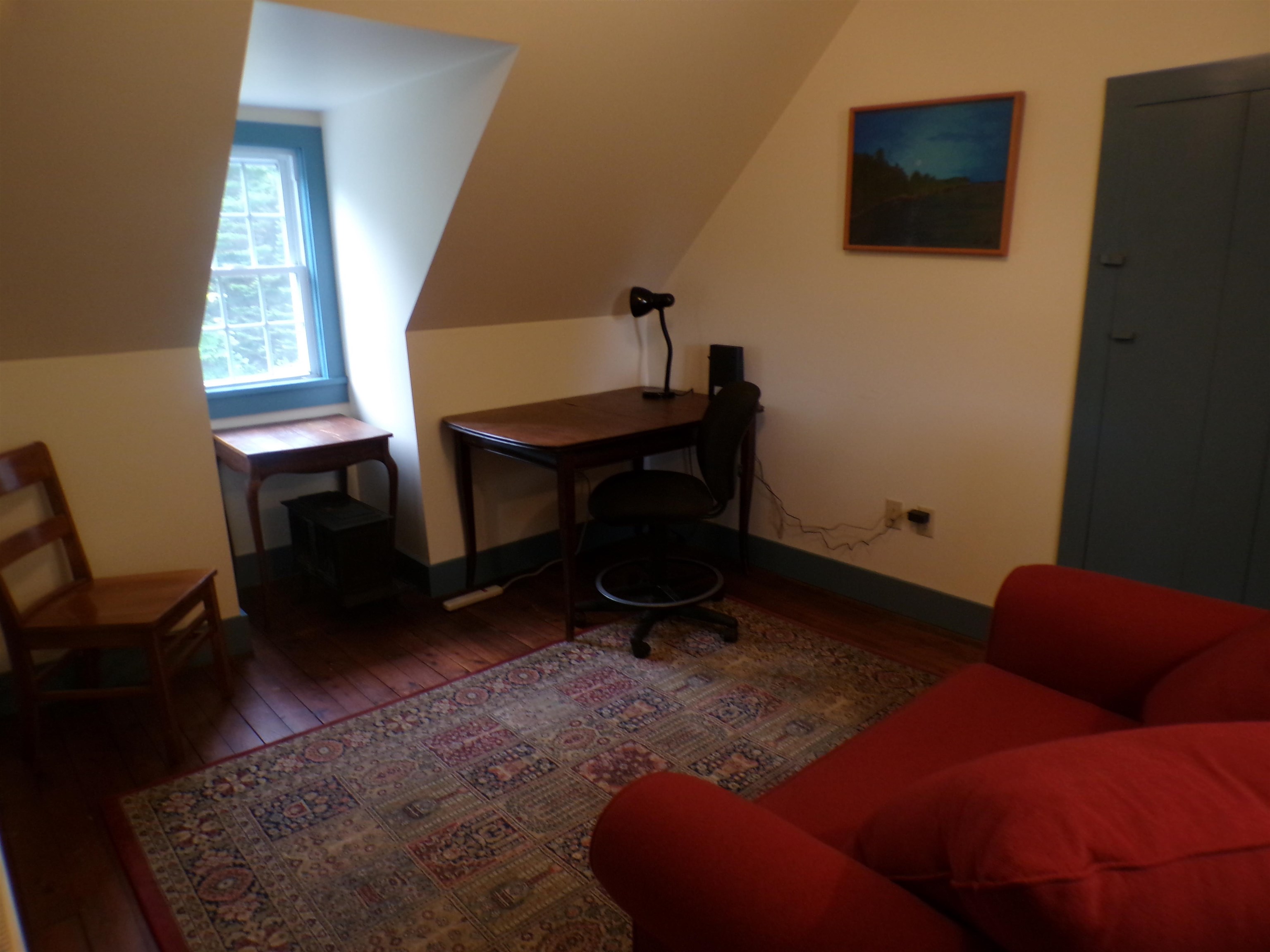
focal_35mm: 24
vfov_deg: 56.8
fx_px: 881
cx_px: 635
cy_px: 476
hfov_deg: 71.6
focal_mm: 4.3
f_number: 3
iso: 287
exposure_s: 1/17
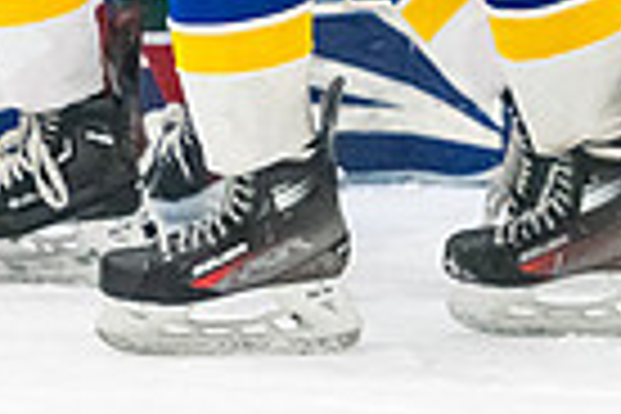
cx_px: -468
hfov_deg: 2.1
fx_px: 16921
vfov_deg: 1.4
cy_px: 100
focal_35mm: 981
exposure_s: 1/800
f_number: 2.8
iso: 4000
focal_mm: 140
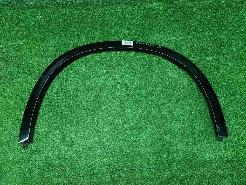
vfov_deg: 53.1
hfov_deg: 67.3
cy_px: 92
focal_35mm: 26
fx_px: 185
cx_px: 123
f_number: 1.8
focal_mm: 5.4
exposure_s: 1/50
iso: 161
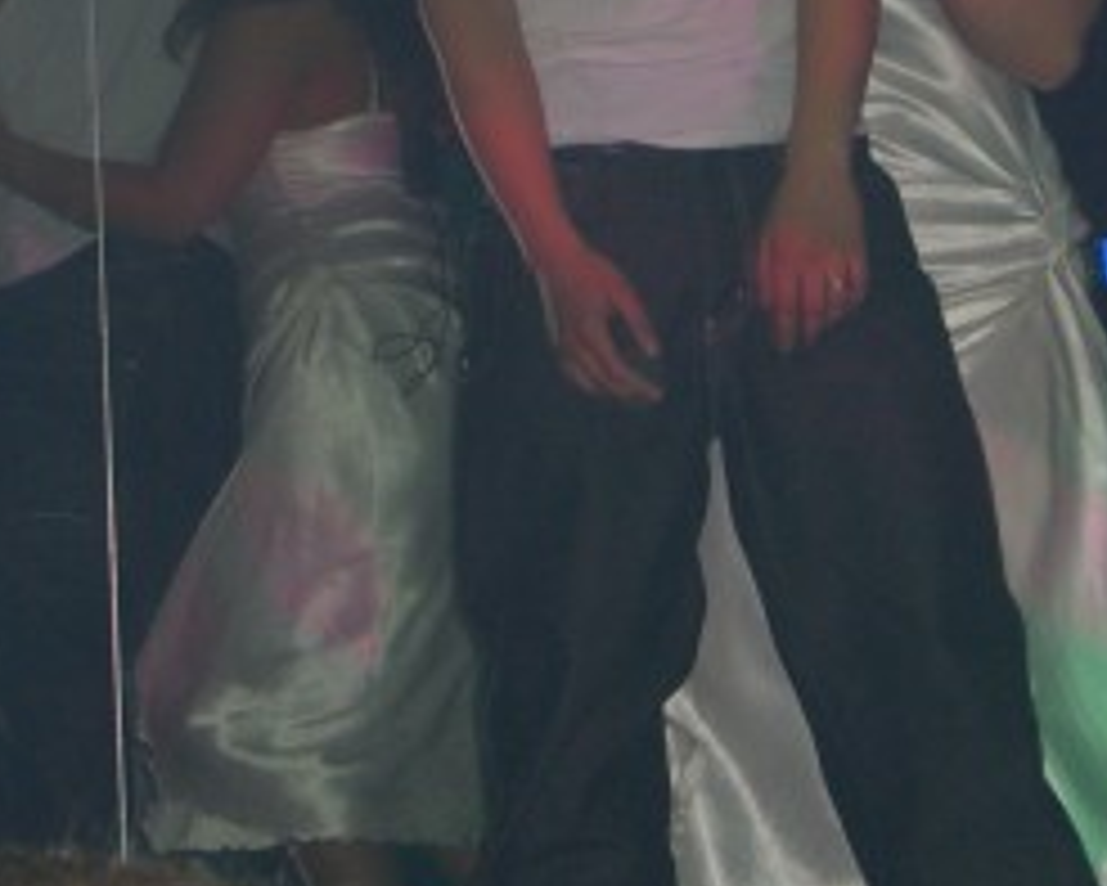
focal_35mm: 162
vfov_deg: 9.5
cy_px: -81
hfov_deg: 11.9
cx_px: 522
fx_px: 5310
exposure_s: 1/60
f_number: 4
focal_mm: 14.2
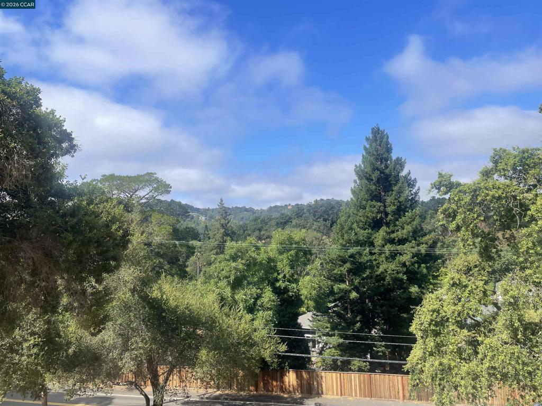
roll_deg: -0.1
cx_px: 271
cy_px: 203
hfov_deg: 67.3
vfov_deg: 53.1
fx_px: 407
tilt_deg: +5.4
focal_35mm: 26
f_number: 1.6
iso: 32
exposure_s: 1/3509
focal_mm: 4.2
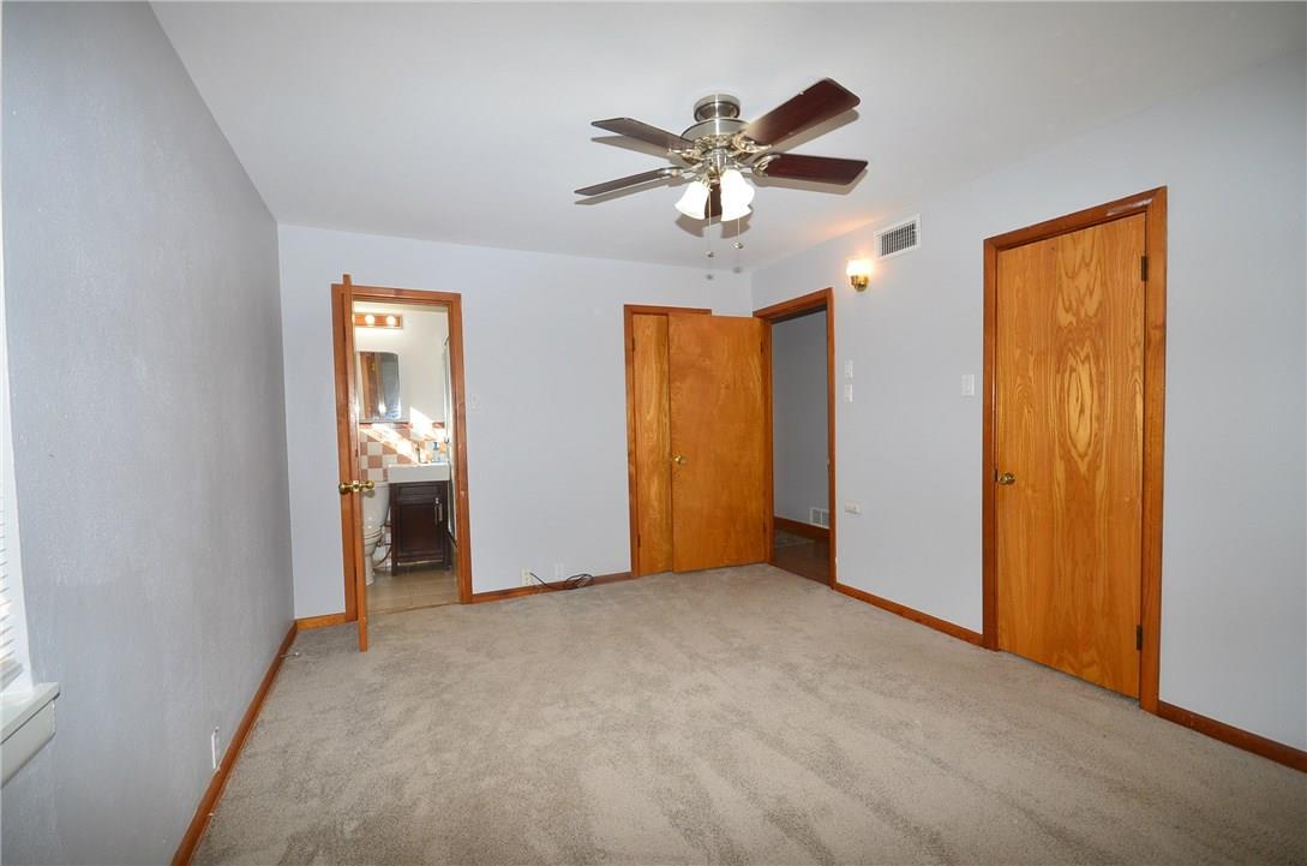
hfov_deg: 100.5
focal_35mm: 15
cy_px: 433
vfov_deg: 77.1
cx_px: 654
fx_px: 543
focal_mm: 10
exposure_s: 1/60
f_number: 8
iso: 400
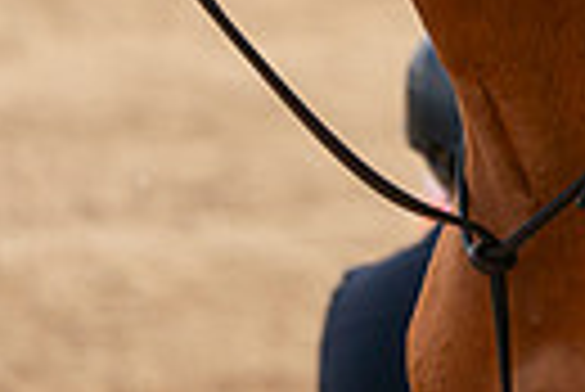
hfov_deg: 1.2
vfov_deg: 0.8
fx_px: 29006
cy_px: -475
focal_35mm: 1783
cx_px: 994
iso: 250
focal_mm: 400
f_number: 5.6
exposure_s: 1/500
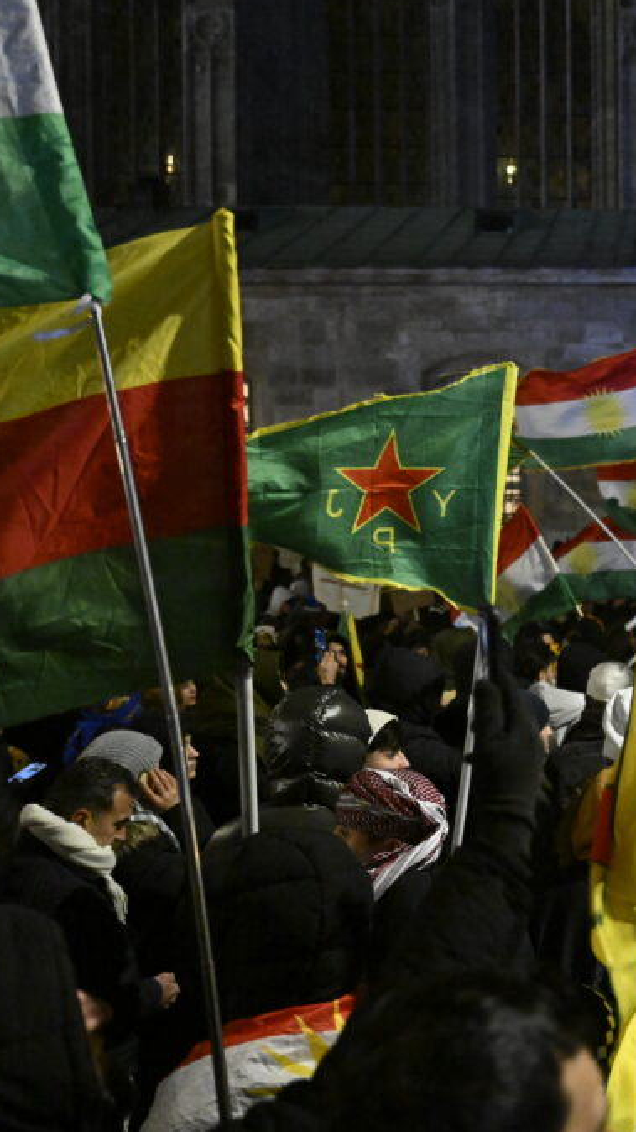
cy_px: 565
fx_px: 1289
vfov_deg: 47.4
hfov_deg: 25.3
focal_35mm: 43
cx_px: 732
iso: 14400
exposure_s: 1/80
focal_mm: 27
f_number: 2.8
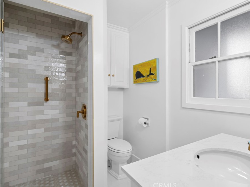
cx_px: 122
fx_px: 130
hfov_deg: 87.7
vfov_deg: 71.6
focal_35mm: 18
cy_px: 93
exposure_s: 1/3.33
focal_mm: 16
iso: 200
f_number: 8
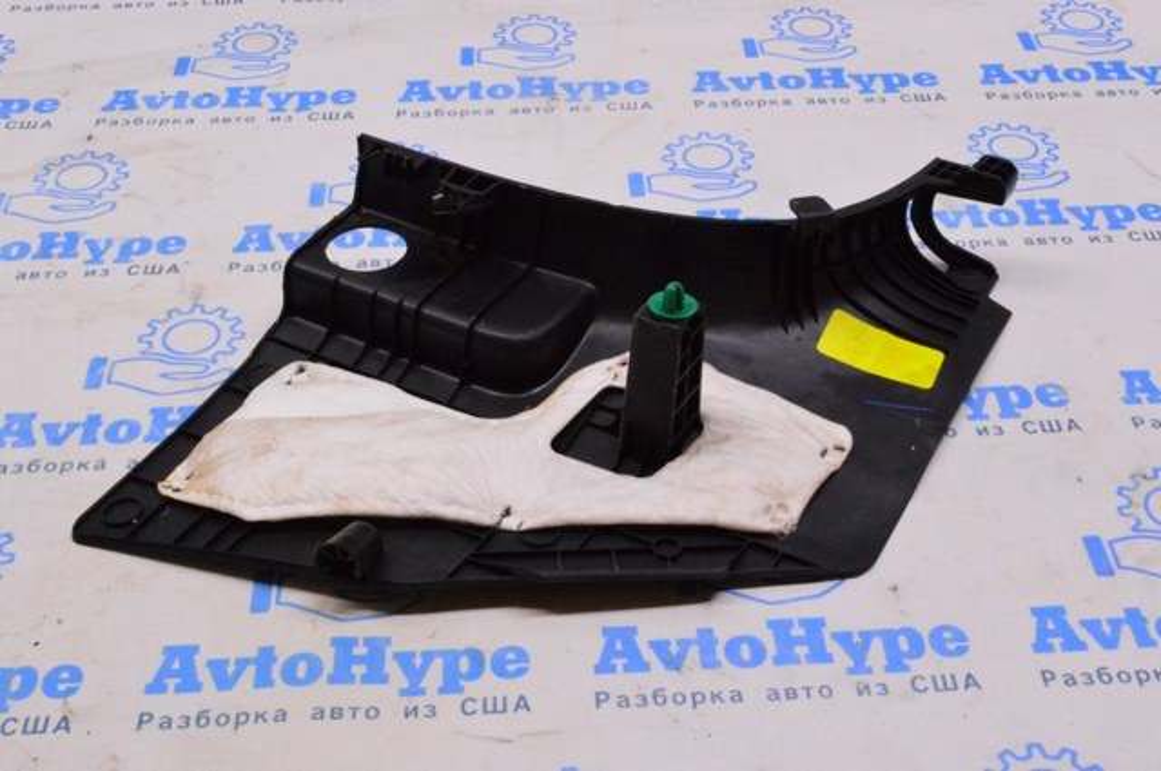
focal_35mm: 51
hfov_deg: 38.9
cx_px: 580
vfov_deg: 26.4
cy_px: 386
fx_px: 1643
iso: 6400
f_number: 29
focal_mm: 34
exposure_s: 1/30
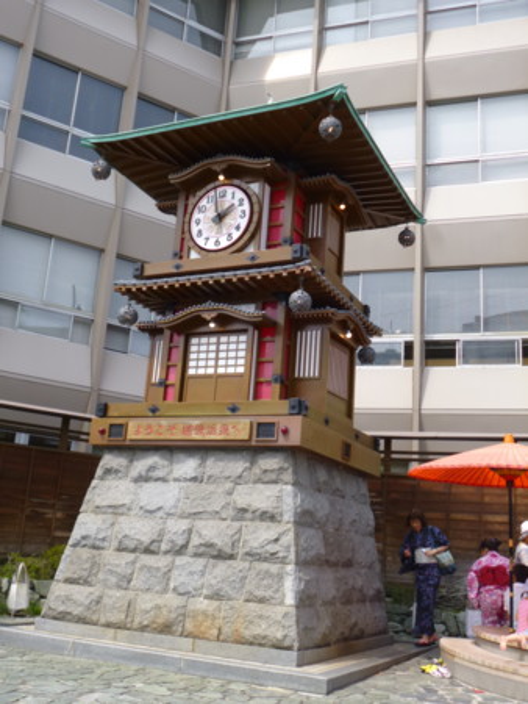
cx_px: 264
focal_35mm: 36
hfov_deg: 39.7
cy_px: 352
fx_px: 731
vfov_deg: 51.3
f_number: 3.1
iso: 100
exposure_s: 1/640
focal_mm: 6.4
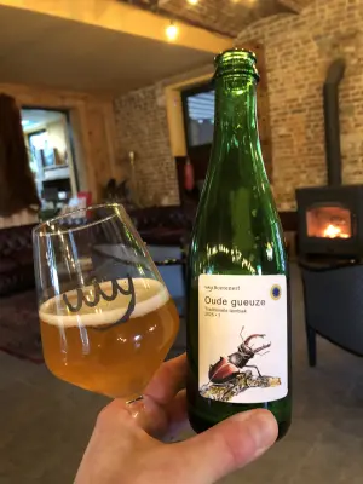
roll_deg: +6.0
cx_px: 182
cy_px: 242
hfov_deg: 49.7
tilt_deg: -9.6
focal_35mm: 28
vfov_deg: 63.4
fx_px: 391
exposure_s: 1/5
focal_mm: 3.99
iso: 100
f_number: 1.8
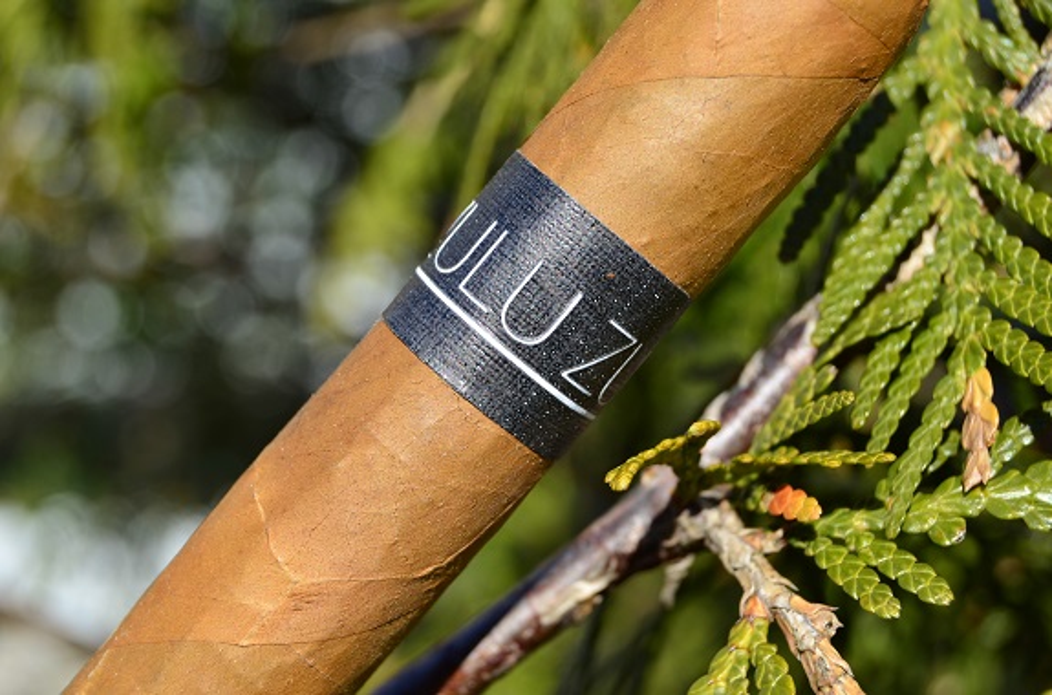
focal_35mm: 82
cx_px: 526
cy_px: 348
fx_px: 2404
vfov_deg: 16.5
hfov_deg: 24.7
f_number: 10
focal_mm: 55
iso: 160
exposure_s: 1/320
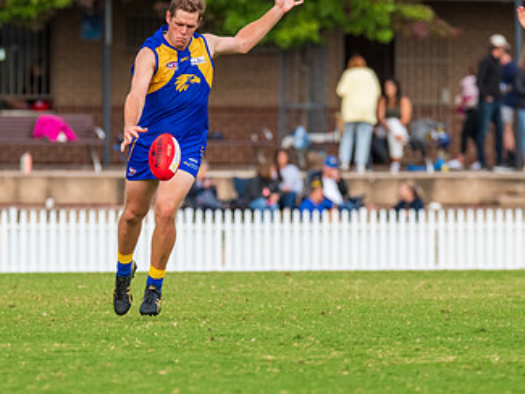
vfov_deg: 2.2
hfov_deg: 2.9
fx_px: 10408
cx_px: 223
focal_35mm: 686
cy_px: 170
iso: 1000
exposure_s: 1/1250
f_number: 8
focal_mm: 400
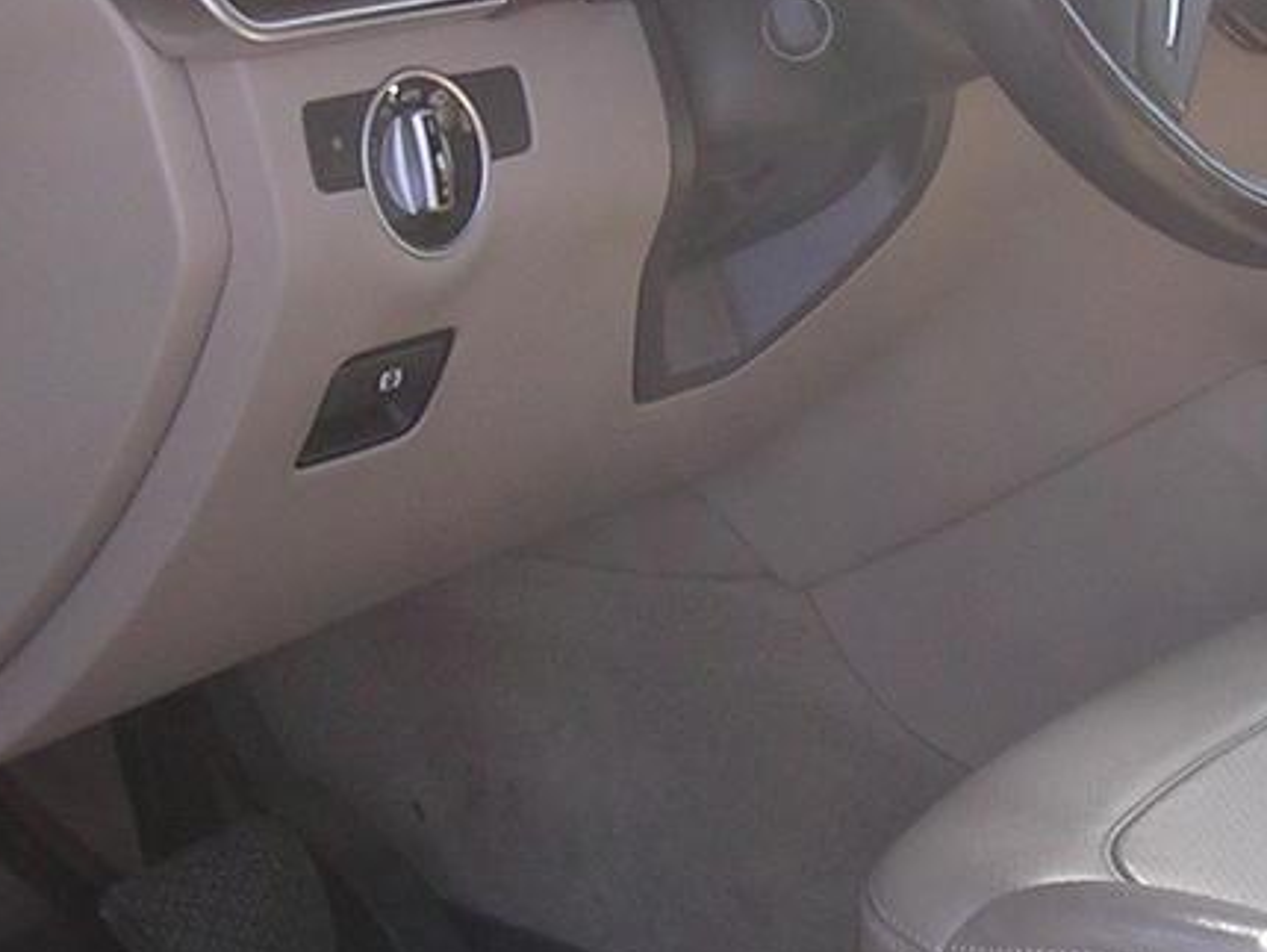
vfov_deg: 13.1
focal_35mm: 113
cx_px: 896
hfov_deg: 17.3
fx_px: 4138
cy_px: 451
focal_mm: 5.8
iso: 100
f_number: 2.8
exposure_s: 1/179
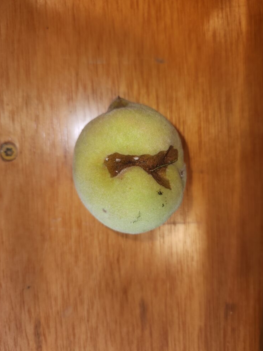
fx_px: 243
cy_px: 169
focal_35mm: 24
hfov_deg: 56.8
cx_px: 134
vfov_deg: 71.6
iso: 50
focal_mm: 5.4
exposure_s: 1/60
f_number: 1.8
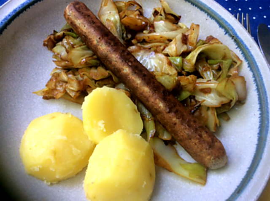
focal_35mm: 32
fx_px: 249
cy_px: 100
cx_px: 135
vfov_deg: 44.1
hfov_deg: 56.9
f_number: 2.4
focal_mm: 3.3
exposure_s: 1/50
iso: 40
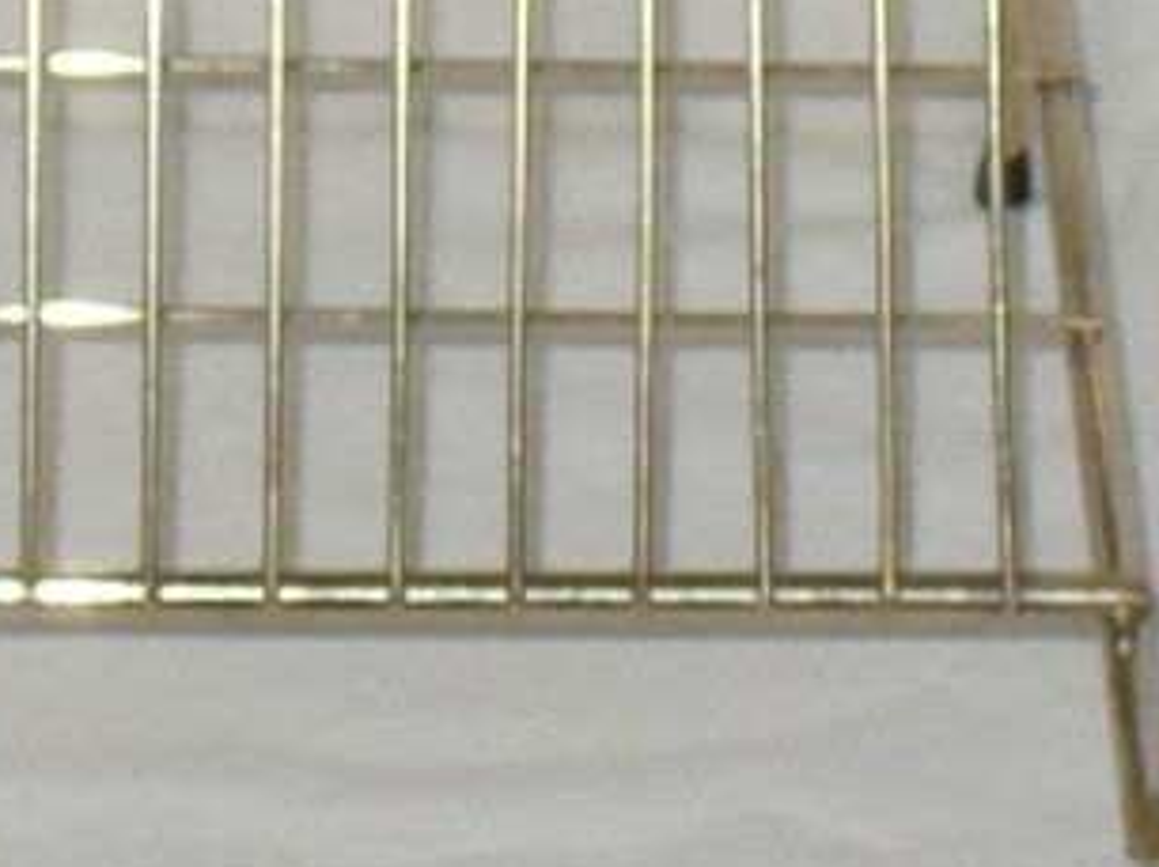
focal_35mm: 248
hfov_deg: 7.9
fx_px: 8297
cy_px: -746
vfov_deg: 5.9
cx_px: -231
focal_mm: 6.1
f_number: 2.8
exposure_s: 1/30
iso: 160
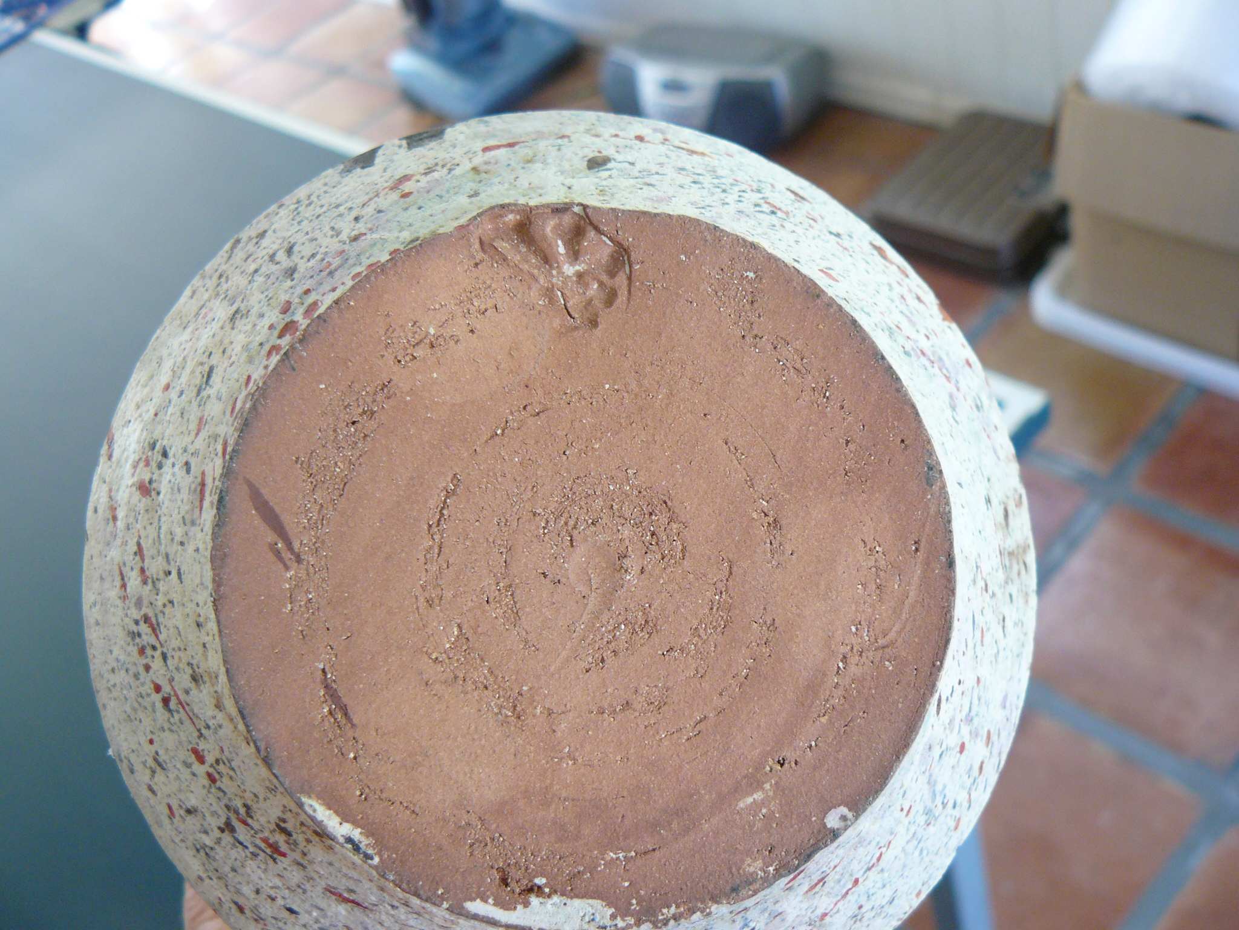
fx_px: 1289
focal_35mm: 36
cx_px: 620
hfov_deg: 51.4
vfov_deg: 39.7
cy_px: 465
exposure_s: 1/30
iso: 160
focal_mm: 6
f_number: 2.8
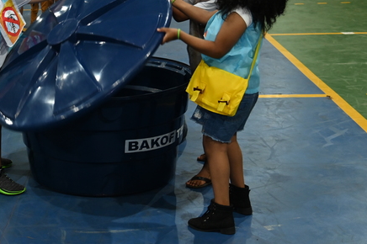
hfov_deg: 30.1
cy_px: 54
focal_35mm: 64
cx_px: 35
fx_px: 652
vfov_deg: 21.0
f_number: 4
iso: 1400
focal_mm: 31
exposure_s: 1/60
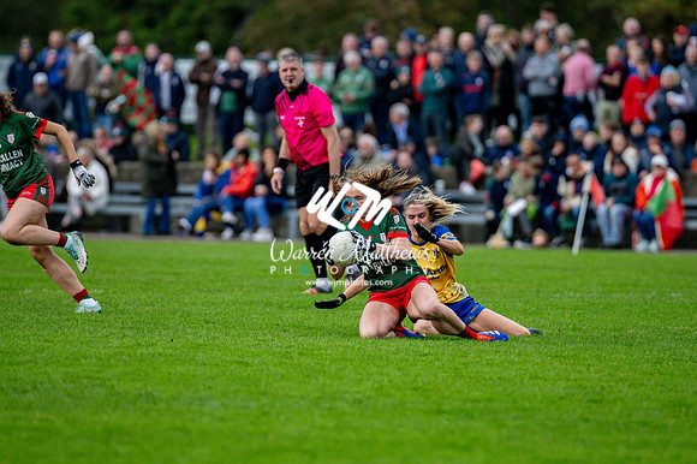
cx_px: 348
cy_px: 232
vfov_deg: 3.1
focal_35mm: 450
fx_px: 8707
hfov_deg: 4.6
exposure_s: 1/6400
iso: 1100
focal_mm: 300
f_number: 2.8
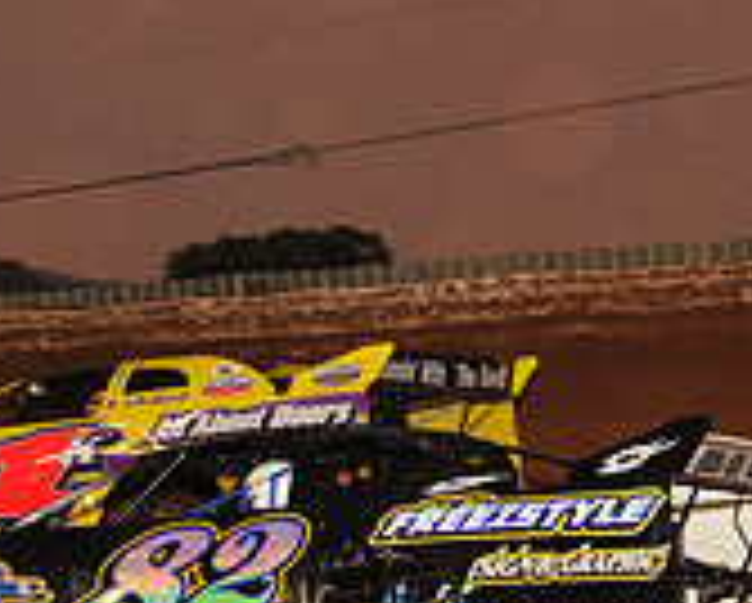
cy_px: 428
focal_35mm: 260
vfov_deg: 6.0
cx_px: 81
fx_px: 5793
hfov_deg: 7.4
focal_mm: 80
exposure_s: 1/320
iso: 1250
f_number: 7.1
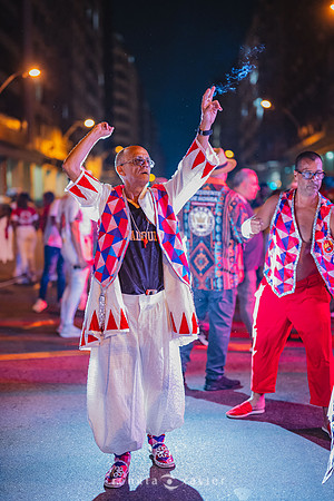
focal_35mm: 50
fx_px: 696
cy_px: 250
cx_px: 167
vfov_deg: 39.6
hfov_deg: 27.0
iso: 3200
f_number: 1.2
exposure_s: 1/160
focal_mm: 50
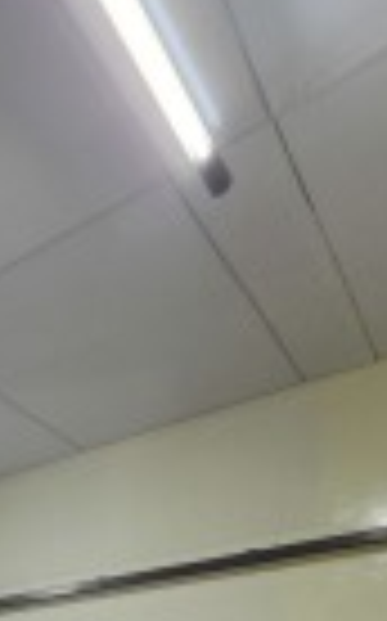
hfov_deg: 24.3
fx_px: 676
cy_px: 839
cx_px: -205
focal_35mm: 40
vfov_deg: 33.2
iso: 800
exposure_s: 1/50
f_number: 1.9
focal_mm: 2.2
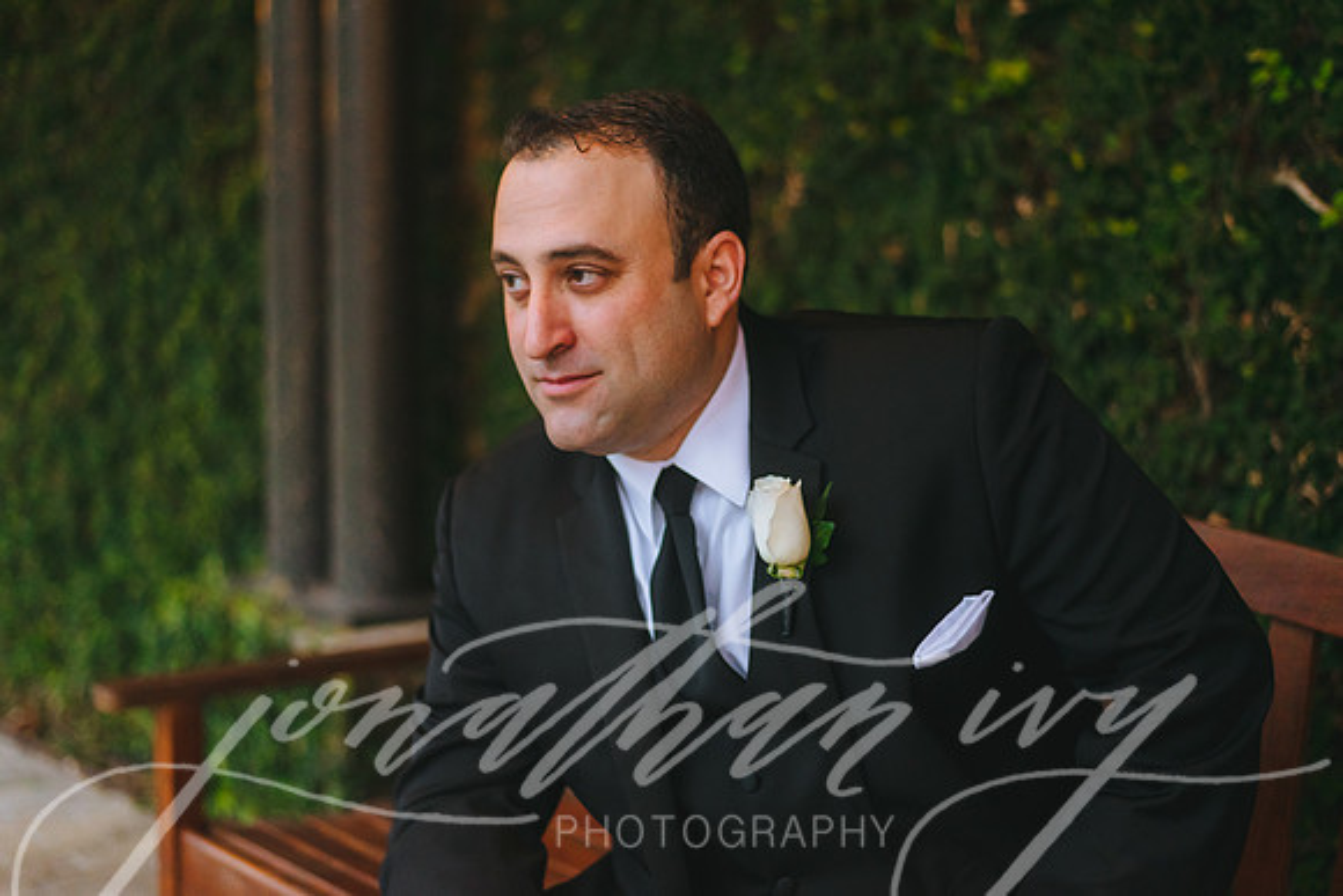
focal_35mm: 50
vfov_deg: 27.0
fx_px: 1866
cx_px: 672
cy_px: 448
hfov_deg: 39.6
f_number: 2
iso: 1600
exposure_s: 1/160
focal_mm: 50
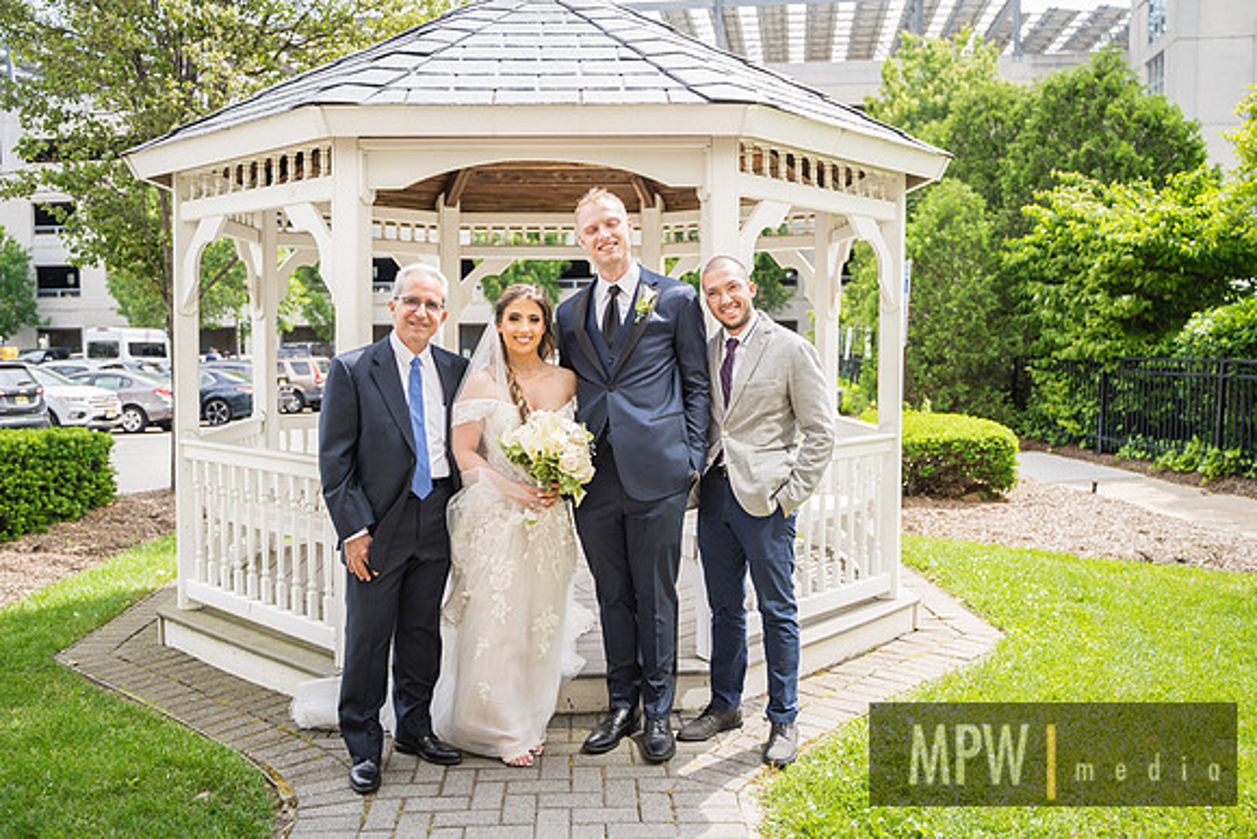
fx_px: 1118
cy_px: 420
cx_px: 628
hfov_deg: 58.7
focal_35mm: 32
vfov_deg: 41.1
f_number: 2.8
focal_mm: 32
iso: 100
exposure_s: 1/500
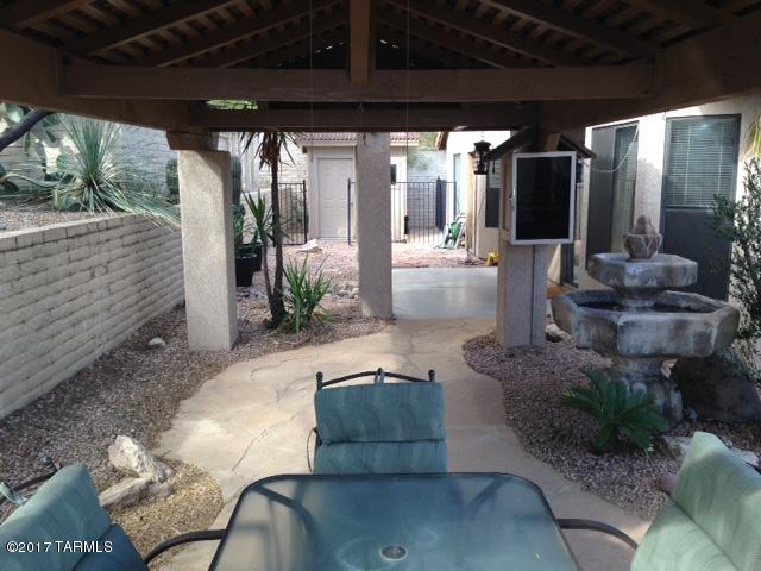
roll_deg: +0.6
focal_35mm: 33
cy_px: 286
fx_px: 725
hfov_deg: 55.4
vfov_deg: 42.9
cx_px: 380
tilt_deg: -10.7
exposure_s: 1/174
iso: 50
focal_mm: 4.12
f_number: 2.4
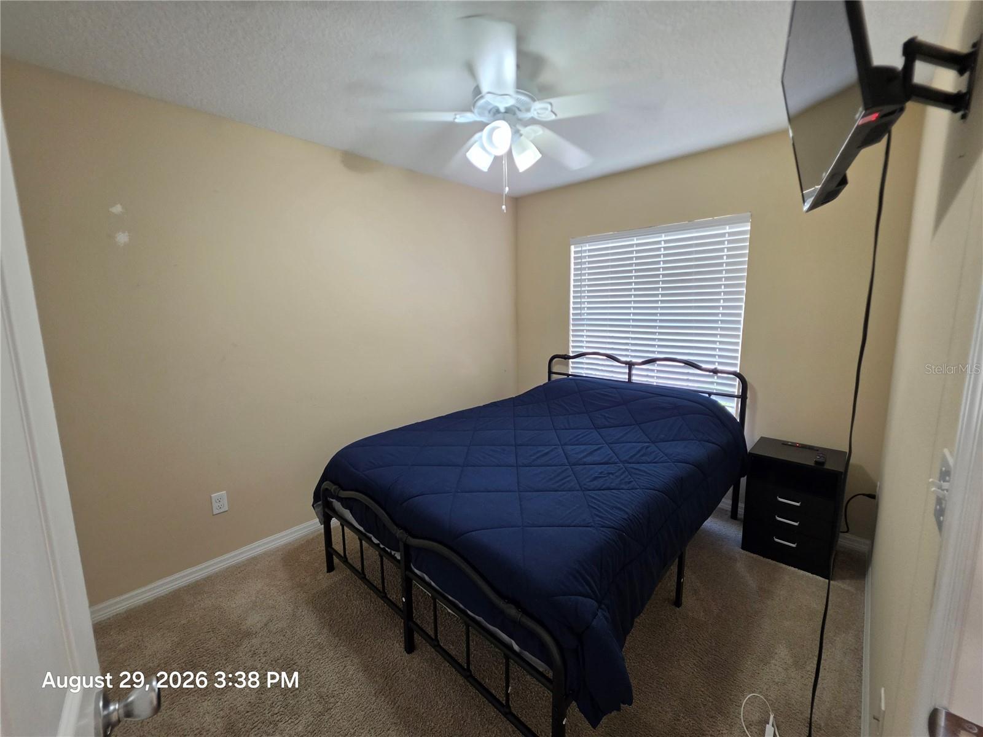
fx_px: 369
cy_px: 368
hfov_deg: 106.2
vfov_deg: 89.9
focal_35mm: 13
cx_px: 492
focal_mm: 2.2
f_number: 1.9
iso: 160
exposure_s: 1/120
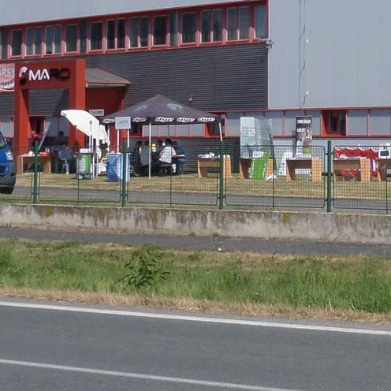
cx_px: 461
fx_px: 1457
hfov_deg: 14.8
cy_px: 47
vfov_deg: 15.1
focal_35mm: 114
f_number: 5
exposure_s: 1/750
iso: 80
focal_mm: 5.3
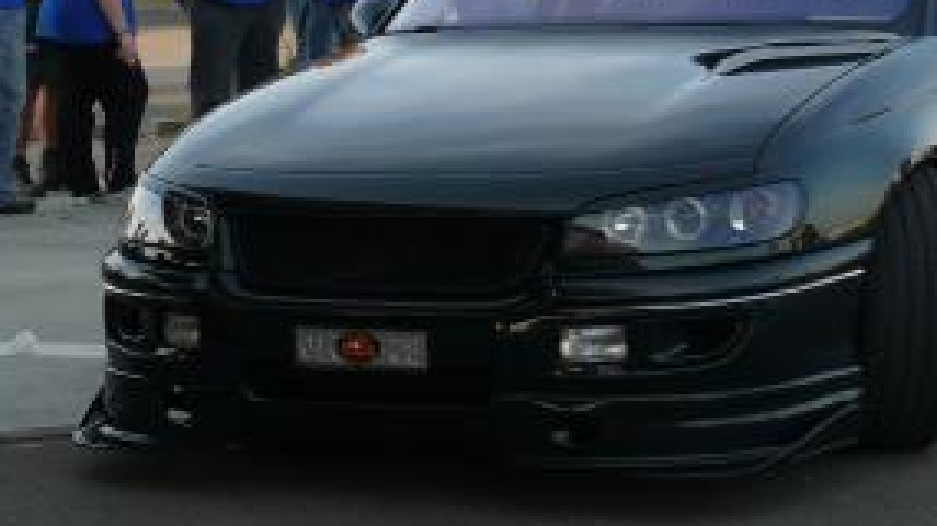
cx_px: 852
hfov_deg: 18.3
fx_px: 2856
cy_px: 81
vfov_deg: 10.5
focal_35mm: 115
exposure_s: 1/200
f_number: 4
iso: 100
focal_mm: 9.2
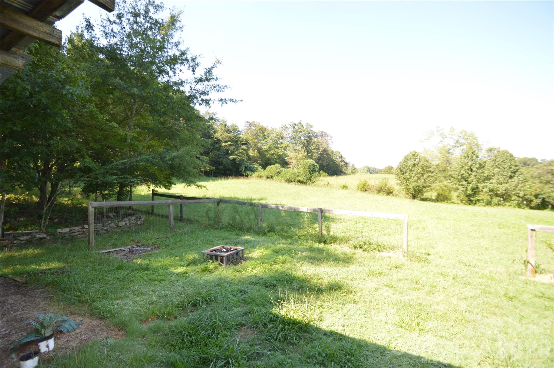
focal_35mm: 15
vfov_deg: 77.2
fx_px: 231
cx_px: 277
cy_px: 184
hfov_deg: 100.4
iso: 100
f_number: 4
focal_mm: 10
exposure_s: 1/125
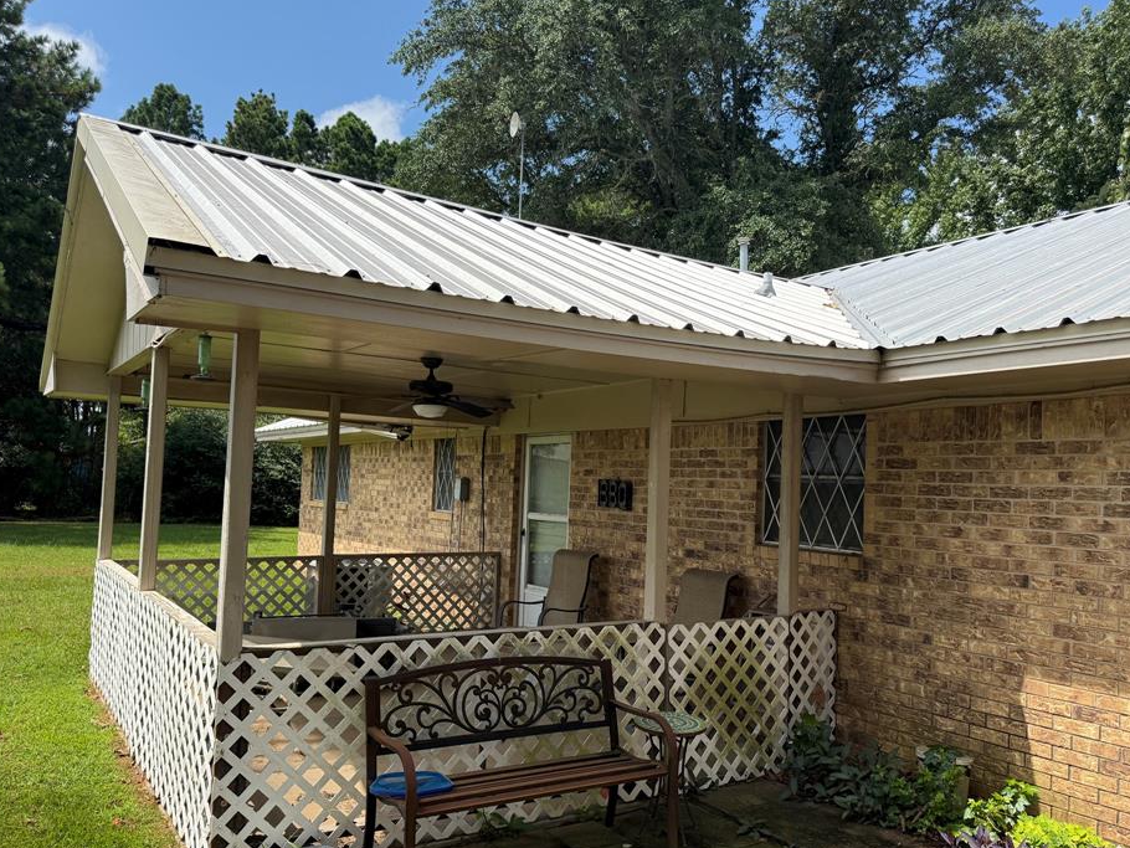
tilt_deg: +2.5
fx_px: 882
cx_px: 580
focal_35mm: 27
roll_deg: -2.4
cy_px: 447
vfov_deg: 51.4
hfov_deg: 65.3
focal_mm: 6.76
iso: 100
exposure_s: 1/4405
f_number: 1.78
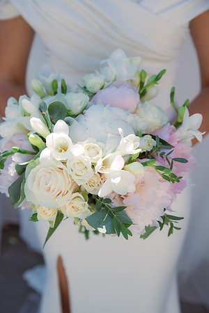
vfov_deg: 41.1
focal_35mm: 48
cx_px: 104
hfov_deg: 28.1
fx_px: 418
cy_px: 156
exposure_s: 1/800
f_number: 4
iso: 320
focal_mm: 48
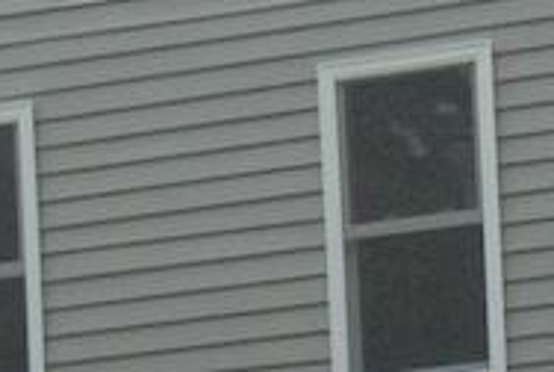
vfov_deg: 4.4
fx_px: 4778
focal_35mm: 310
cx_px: 860
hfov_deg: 6.5
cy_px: 580
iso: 1600
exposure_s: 1/4000
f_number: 4.8
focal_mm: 38
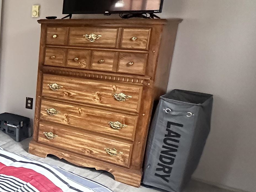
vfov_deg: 31.5
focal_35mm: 46
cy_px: 103
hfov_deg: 31.3
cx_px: -82
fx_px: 340
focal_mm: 2.22
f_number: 2.2
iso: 800
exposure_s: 1/60
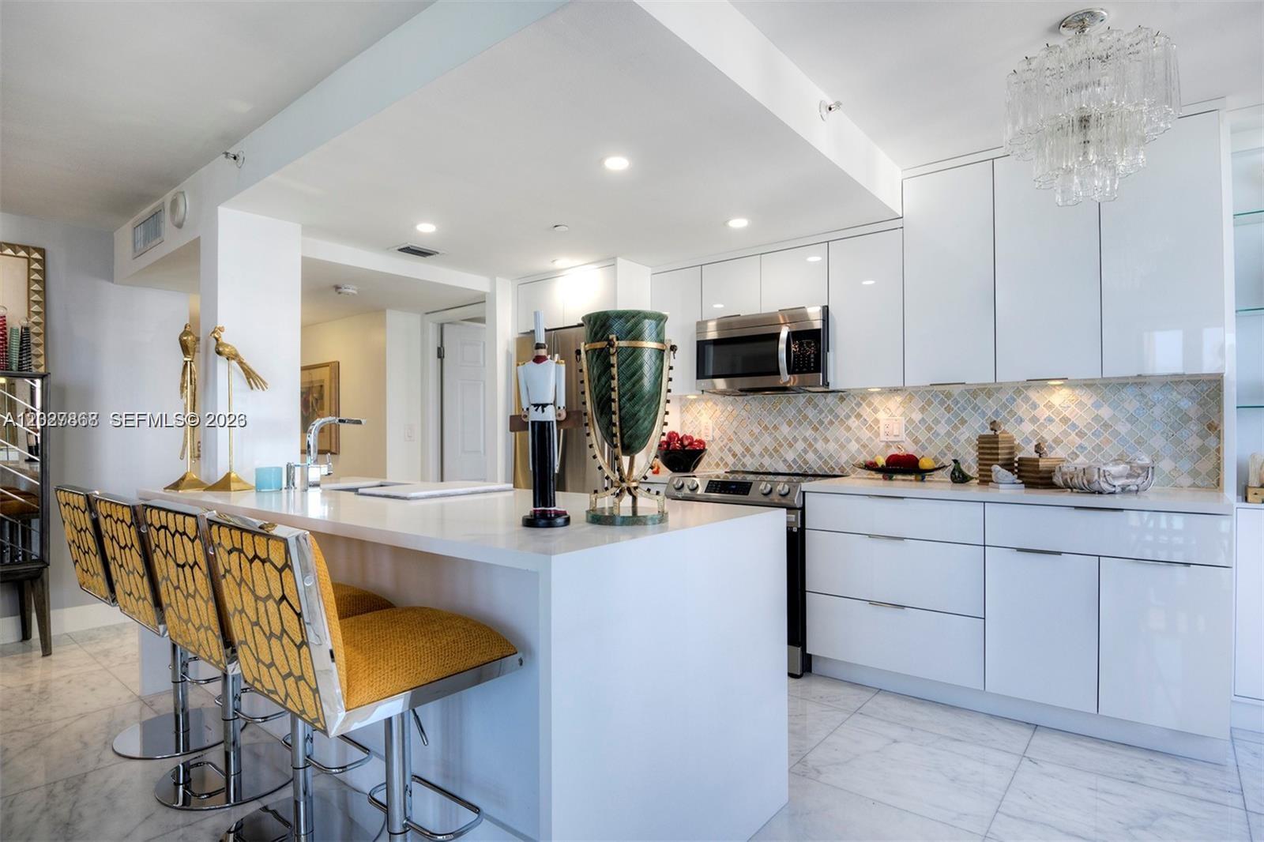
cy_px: 421
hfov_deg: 86.9
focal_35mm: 19
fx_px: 667
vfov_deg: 64.5
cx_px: 632
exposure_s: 1/30
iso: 400
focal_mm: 19
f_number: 8
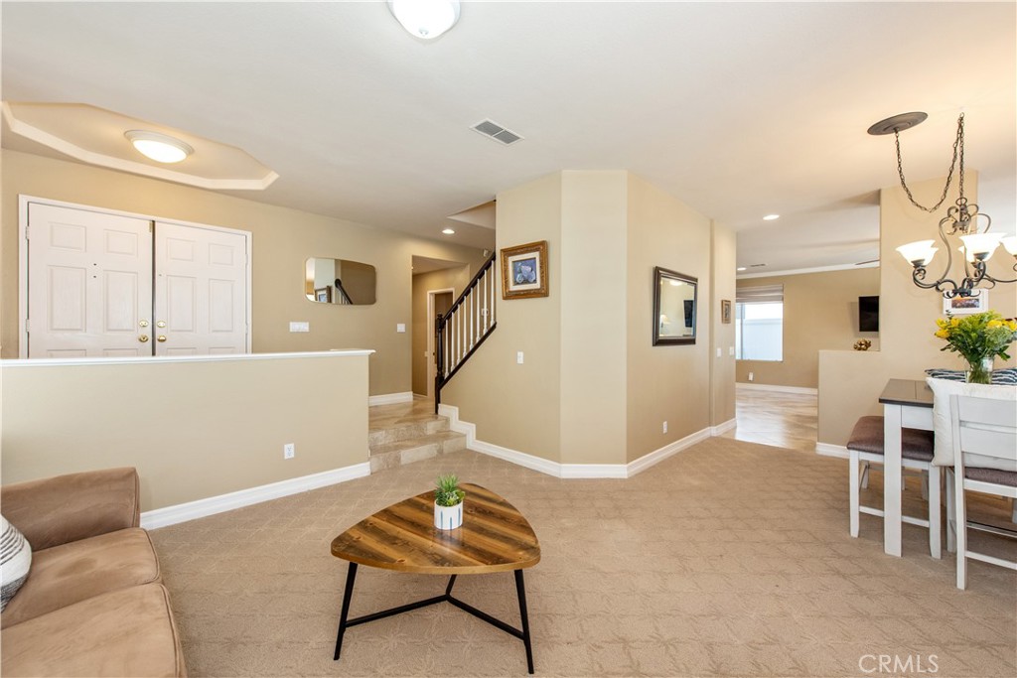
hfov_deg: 104.2
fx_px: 396
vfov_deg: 81.2
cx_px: 508
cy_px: 339
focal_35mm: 14
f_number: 5
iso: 800
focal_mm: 14
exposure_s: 1/100
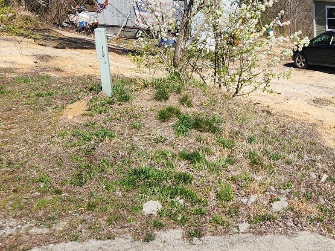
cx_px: 334
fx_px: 581
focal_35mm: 60
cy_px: 33
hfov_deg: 30.0
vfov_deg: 23.9
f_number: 1.8
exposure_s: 1/1746
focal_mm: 5.4
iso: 20
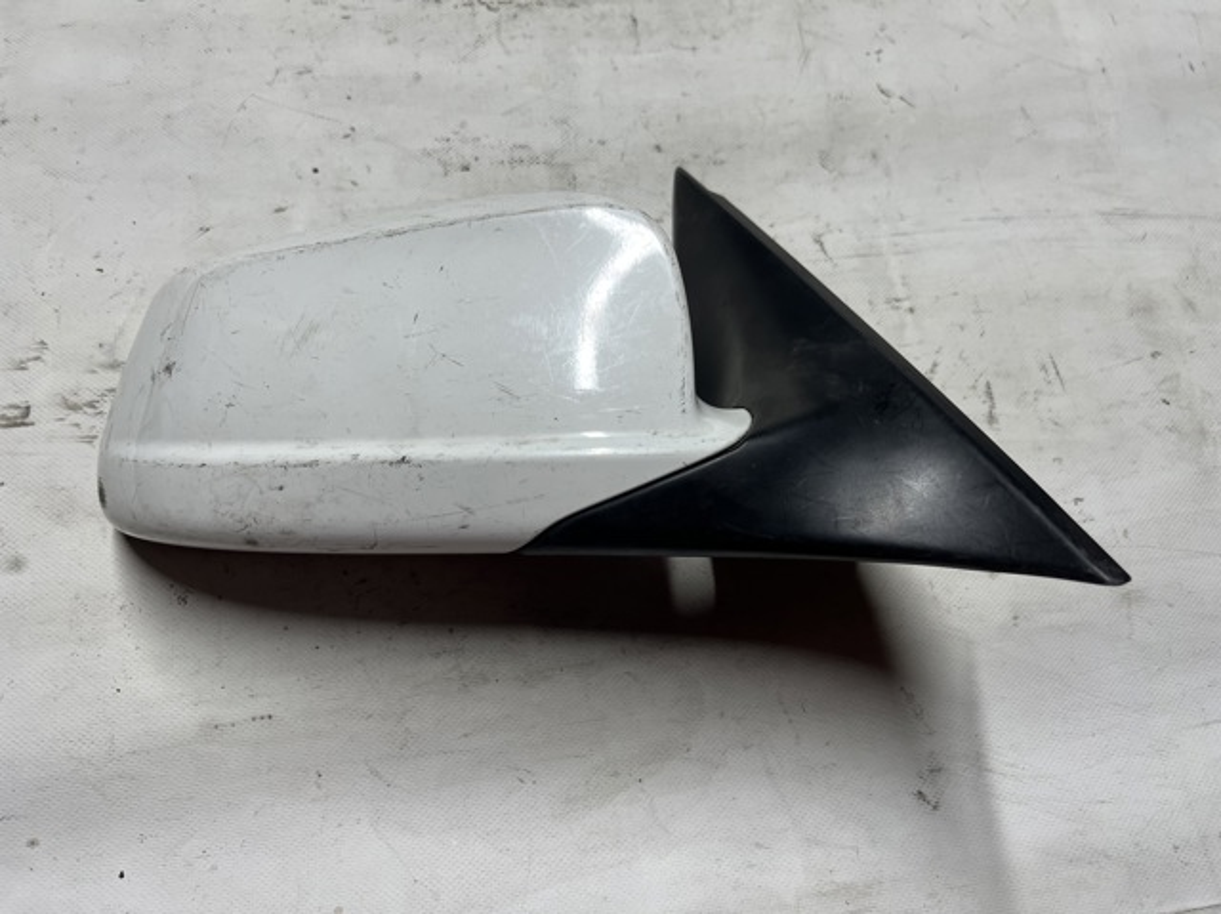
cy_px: 457
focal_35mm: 26
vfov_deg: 53.0
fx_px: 916
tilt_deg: -70.8
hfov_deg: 67.3
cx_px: 610
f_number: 1.5
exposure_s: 1/100
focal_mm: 5.7
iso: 80
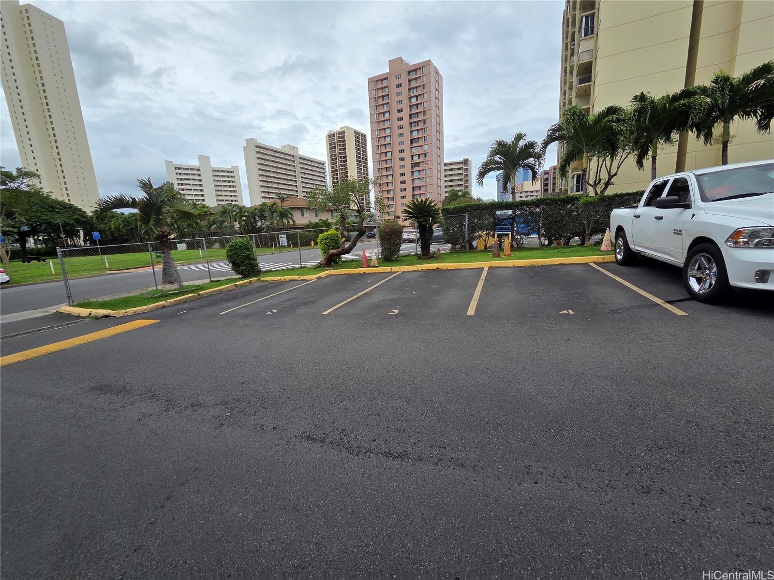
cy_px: 290
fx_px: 291
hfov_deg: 106.2
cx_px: 387
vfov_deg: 89.9
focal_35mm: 13
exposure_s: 1/2180
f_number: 2.2
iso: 50
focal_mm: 2.2
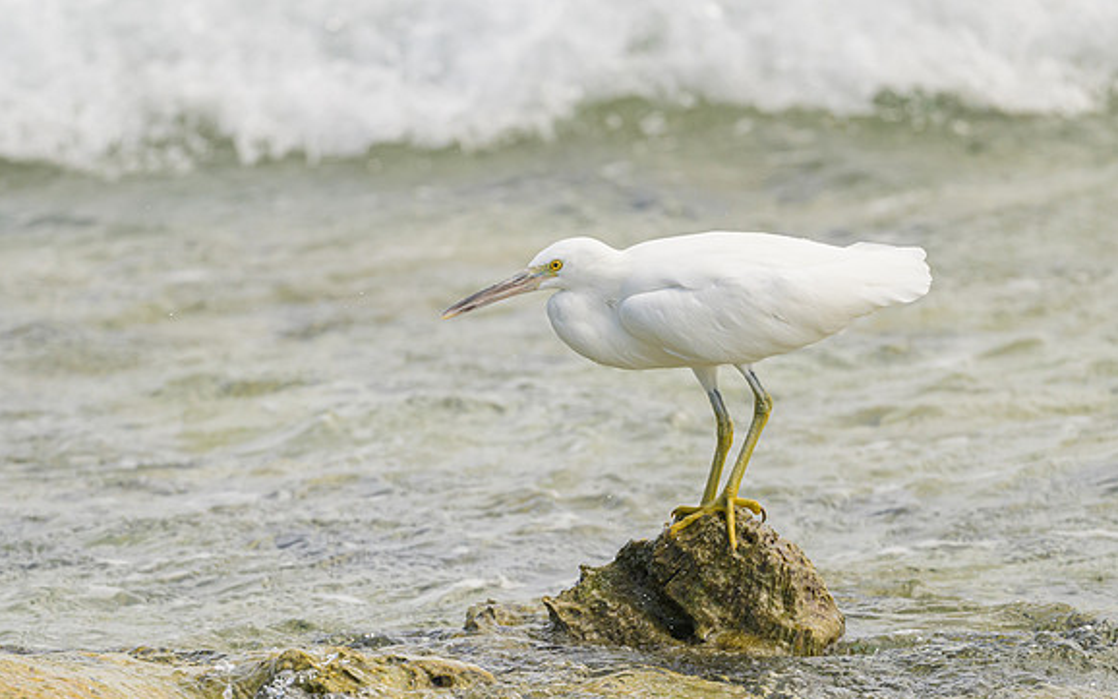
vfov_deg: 1.5
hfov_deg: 2.4
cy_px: 509
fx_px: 27021
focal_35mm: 887
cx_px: 487
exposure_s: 1/3200
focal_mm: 500
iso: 800
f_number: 5.6
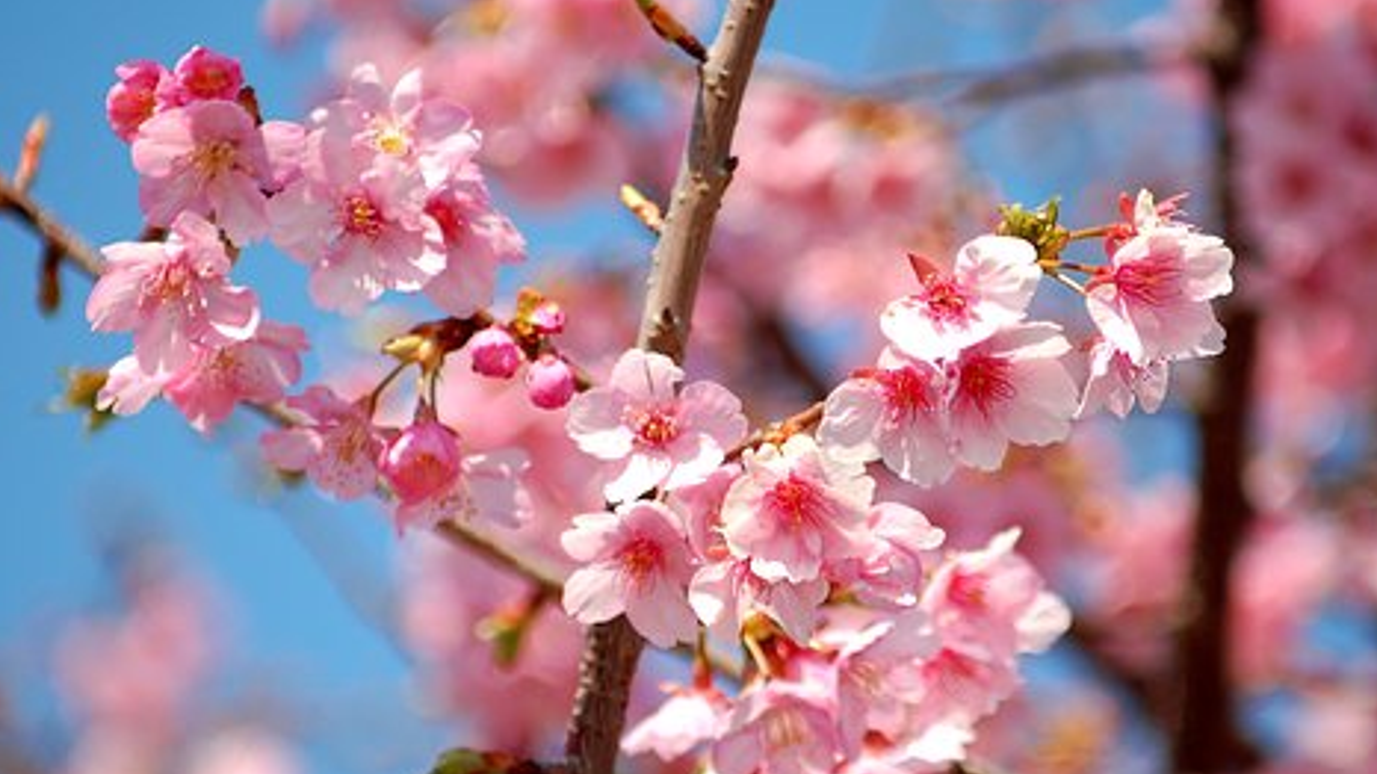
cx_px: 706
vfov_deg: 4.0
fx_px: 11010
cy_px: 443
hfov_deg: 7.2
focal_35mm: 302
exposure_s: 1/640
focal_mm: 175
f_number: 6.3
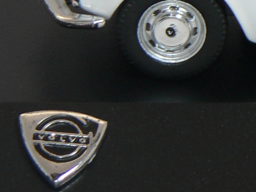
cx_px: 407
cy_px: -52
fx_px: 3925
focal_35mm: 531
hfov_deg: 3.7
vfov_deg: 2.8
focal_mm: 19.9
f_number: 3.2
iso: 80
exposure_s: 1/60
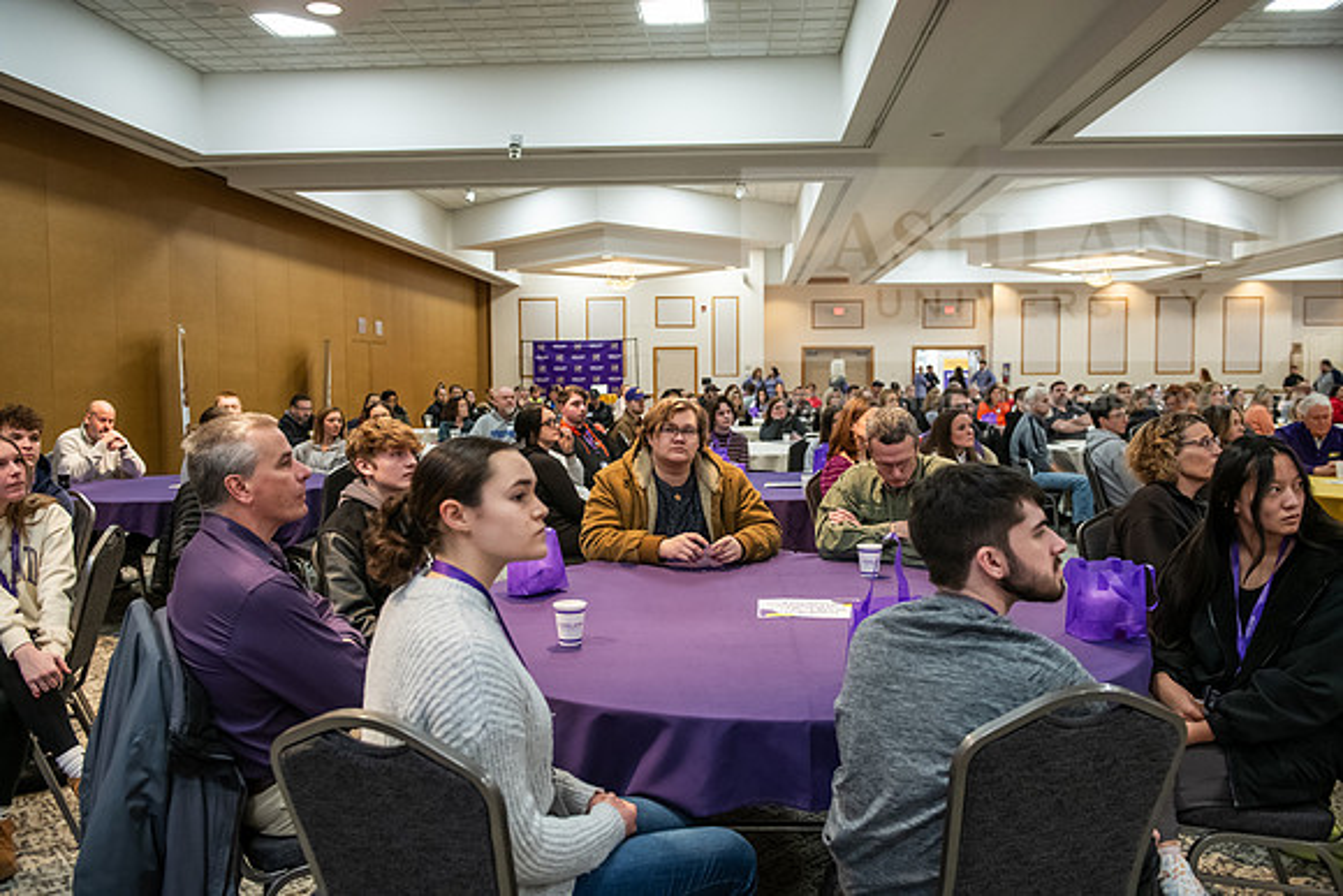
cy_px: 448
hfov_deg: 63.6
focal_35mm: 29
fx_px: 1082
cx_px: 672
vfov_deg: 45.0
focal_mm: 29
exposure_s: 1/125
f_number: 3.5
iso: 2000
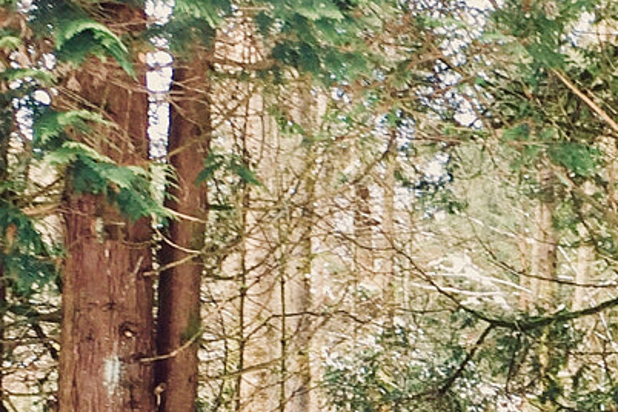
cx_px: 609
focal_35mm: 120
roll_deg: +1.7
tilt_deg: +11.3
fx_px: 2060
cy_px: 337
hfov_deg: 16.7
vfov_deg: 11.4
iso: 32
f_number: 2.2
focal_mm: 4.15
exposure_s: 1/60
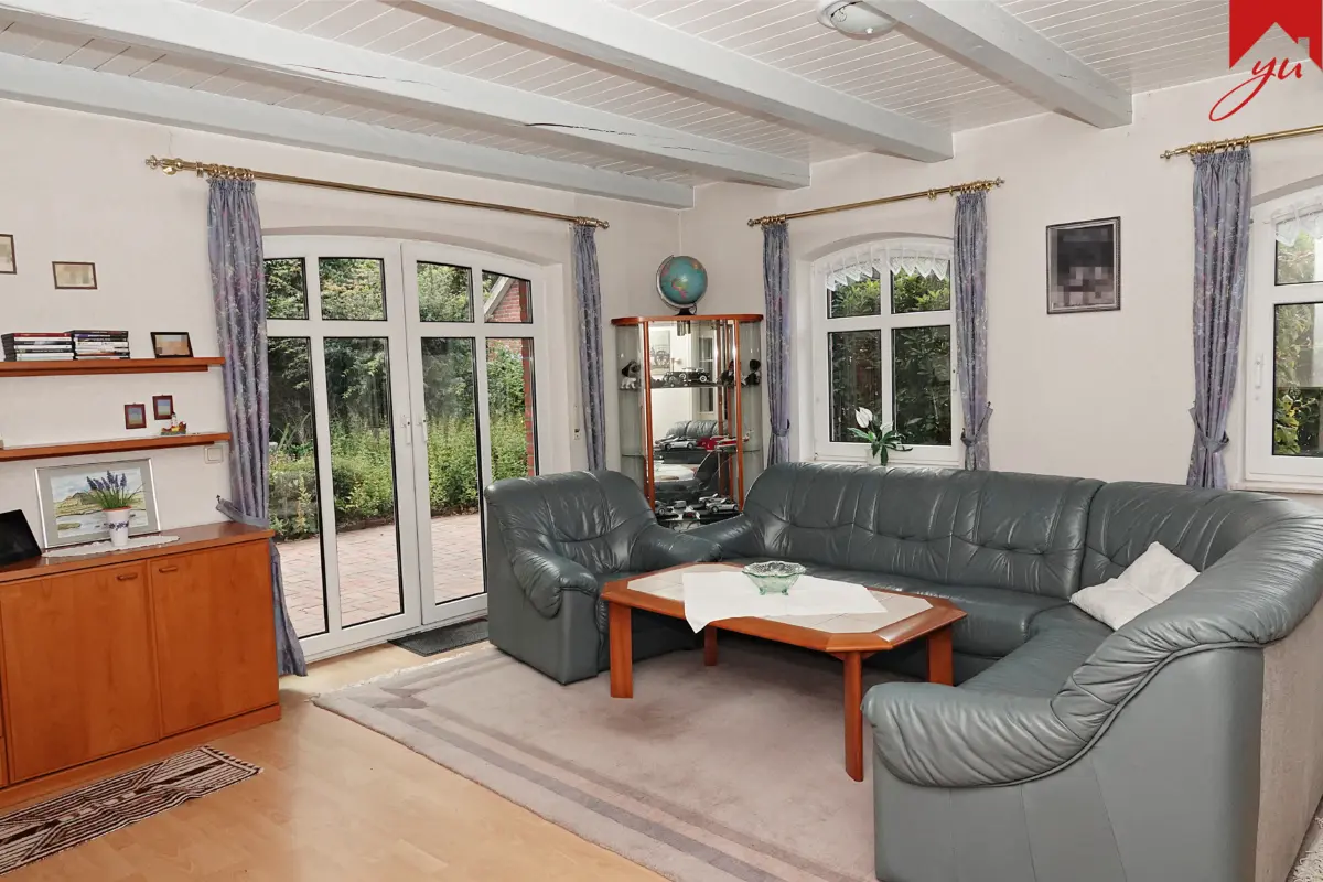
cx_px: 662
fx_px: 882
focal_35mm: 24
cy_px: 441
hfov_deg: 73.7
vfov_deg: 53.1
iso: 800
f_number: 8
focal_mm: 8.8
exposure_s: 1/125
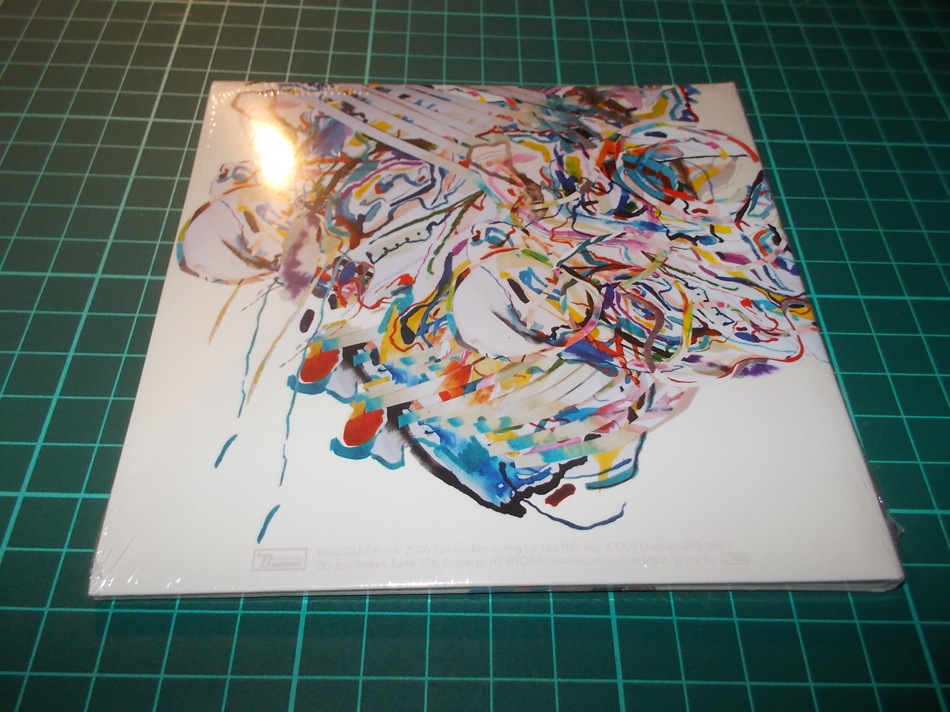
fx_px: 796
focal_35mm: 29
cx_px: 475
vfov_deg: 48.2
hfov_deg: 61.7
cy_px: 356
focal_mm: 4.1
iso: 200
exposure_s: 1/30
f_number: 3.3
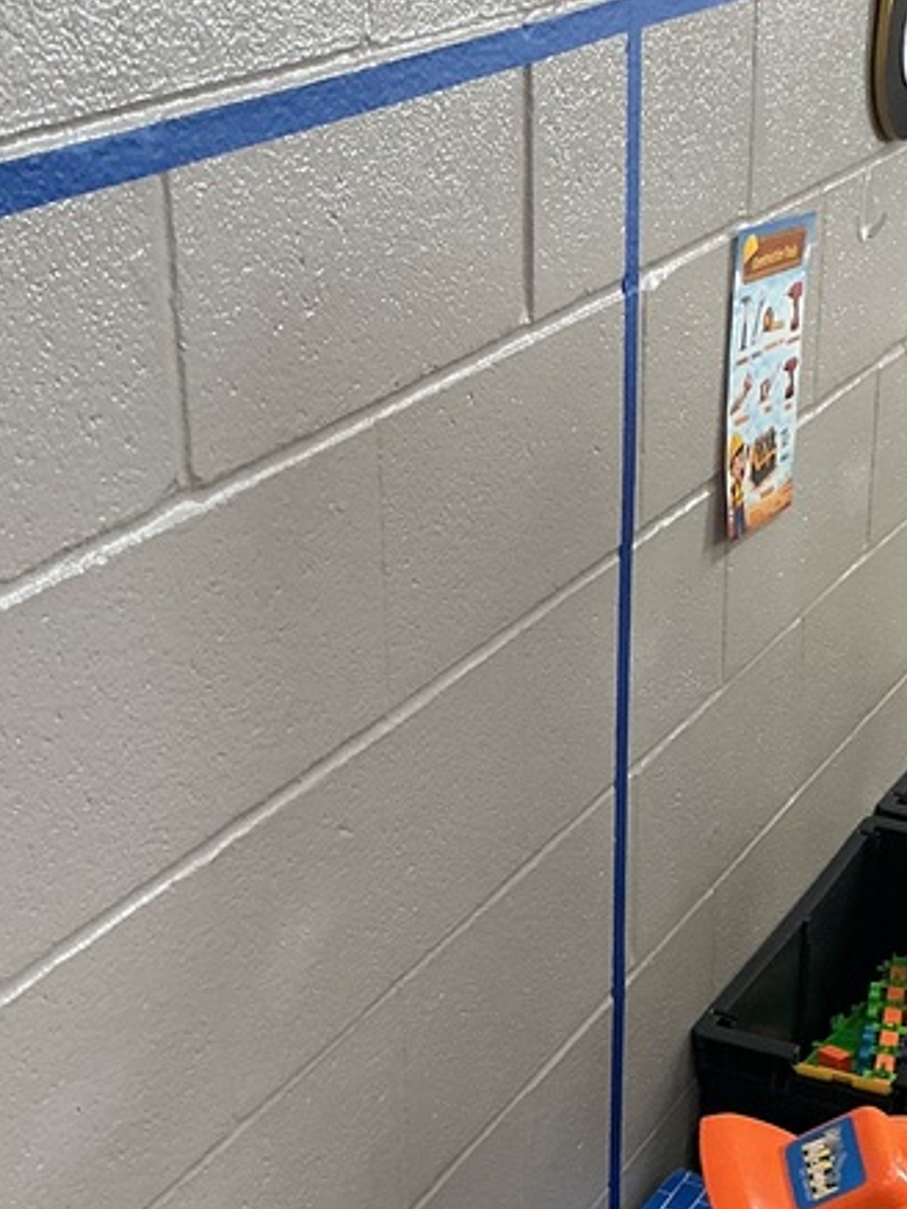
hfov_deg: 21.2
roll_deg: -3.2
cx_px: 785
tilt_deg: -29.4
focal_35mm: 68
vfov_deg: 28.0
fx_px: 2374
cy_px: 946
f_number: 1.8
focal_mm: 3
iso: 100
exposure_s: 1/60
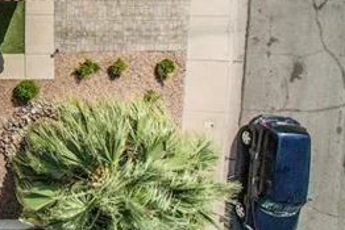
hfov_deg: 18.0
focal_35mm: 86
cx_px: -303
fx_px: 825
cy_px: -74
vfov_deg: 15.1
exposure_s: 1/4000
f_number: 2.8
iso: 100
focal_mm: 8.38
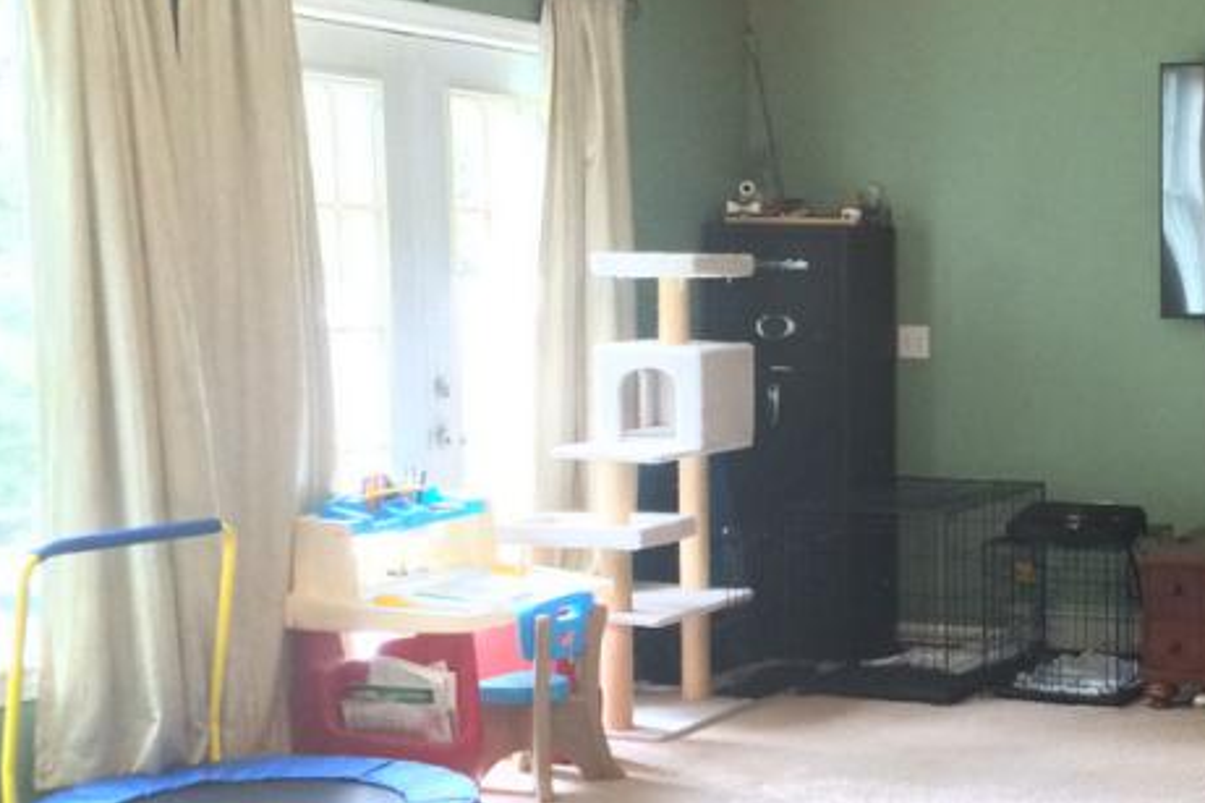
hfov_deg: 28.7
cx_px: 1119
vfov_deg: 20.2
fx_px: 2242
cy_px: 596
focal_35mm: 67
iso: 250
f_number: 2.2
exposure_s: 1/20
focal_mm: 4.15
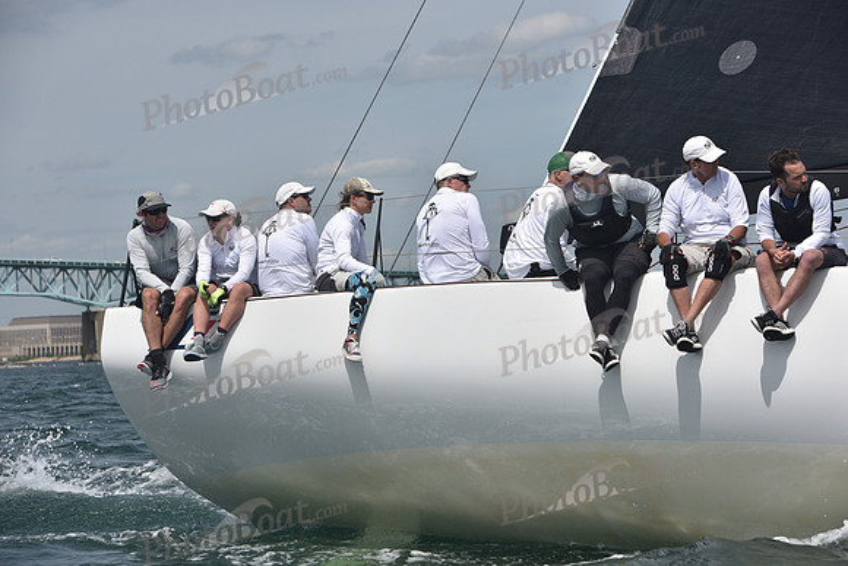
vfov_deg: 10.2
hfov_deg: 15.2
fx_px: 3181
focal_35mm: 135
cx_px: 424
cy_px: 283
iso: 320
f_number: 8
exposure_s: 1/800
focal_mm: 135
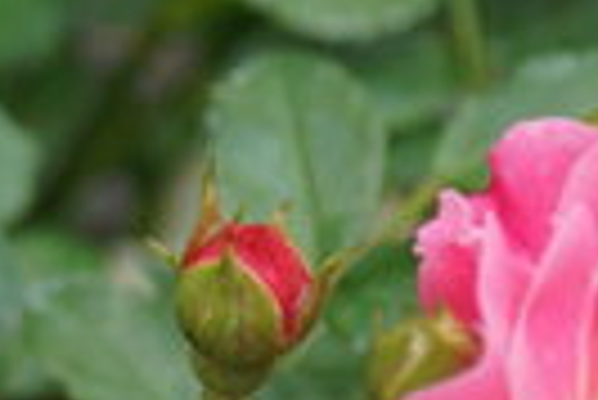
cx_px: -1200
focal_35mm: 384
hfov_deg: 5.1
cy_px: 92
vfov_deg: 3.6
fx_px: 6386
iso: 100
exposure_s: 1/80
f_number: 5
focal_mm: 50
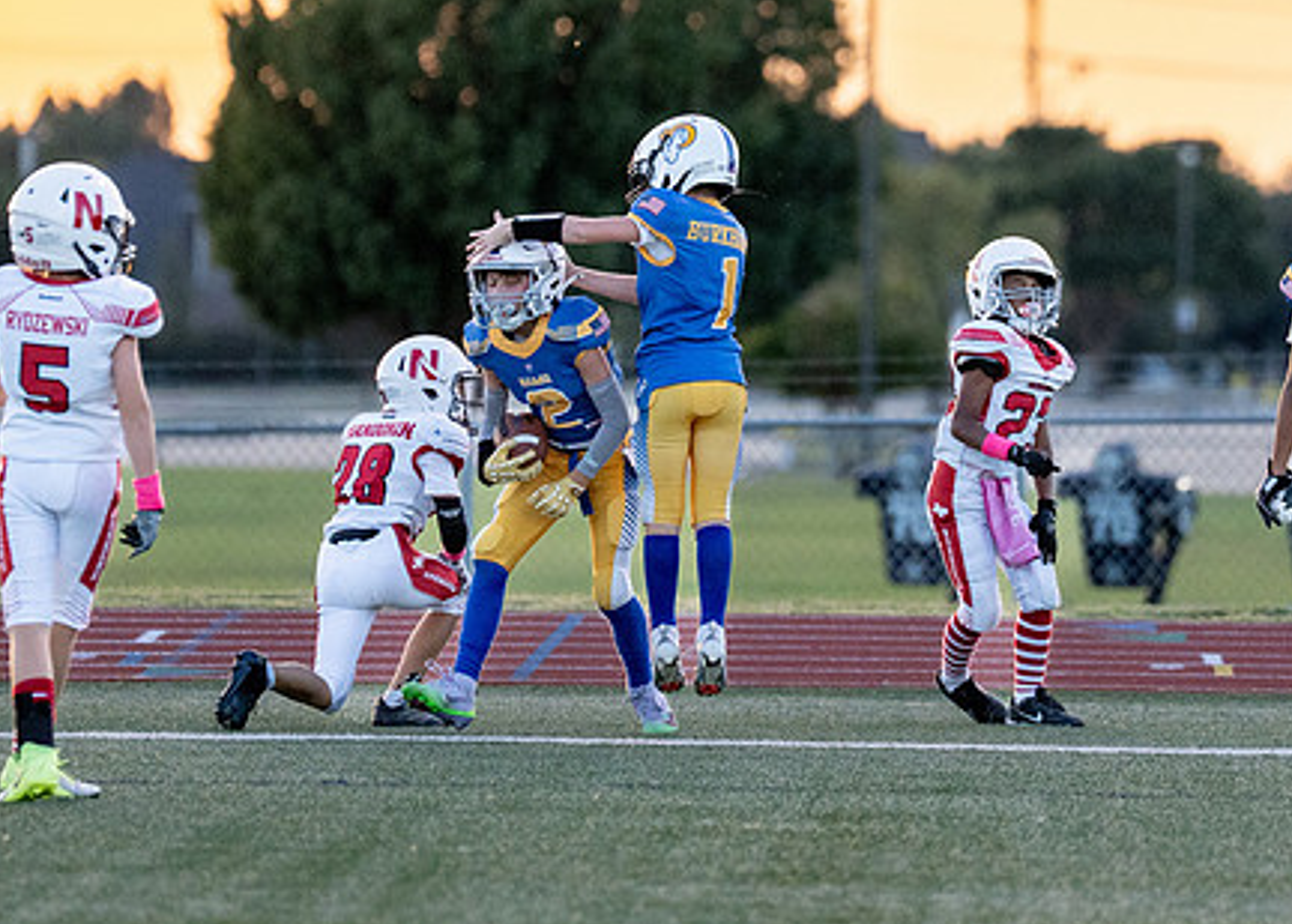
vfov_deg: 2.7
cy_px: 234
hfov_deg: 3.8
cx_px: 793
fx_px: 19457
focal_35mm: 530
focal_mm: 200
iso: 1000
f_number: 2.8
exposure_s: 1/2000
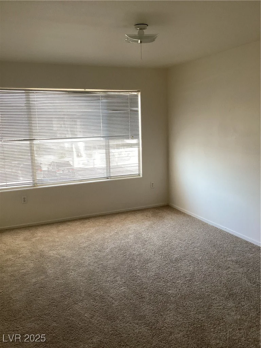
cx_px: 130
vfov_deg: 58.4
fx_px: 312
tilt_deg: -9.4
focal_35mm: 31
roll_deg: +0.9
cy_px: 174
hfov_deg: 45.4
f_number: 2.4
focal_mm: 3.3
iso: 80
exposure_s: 1/120
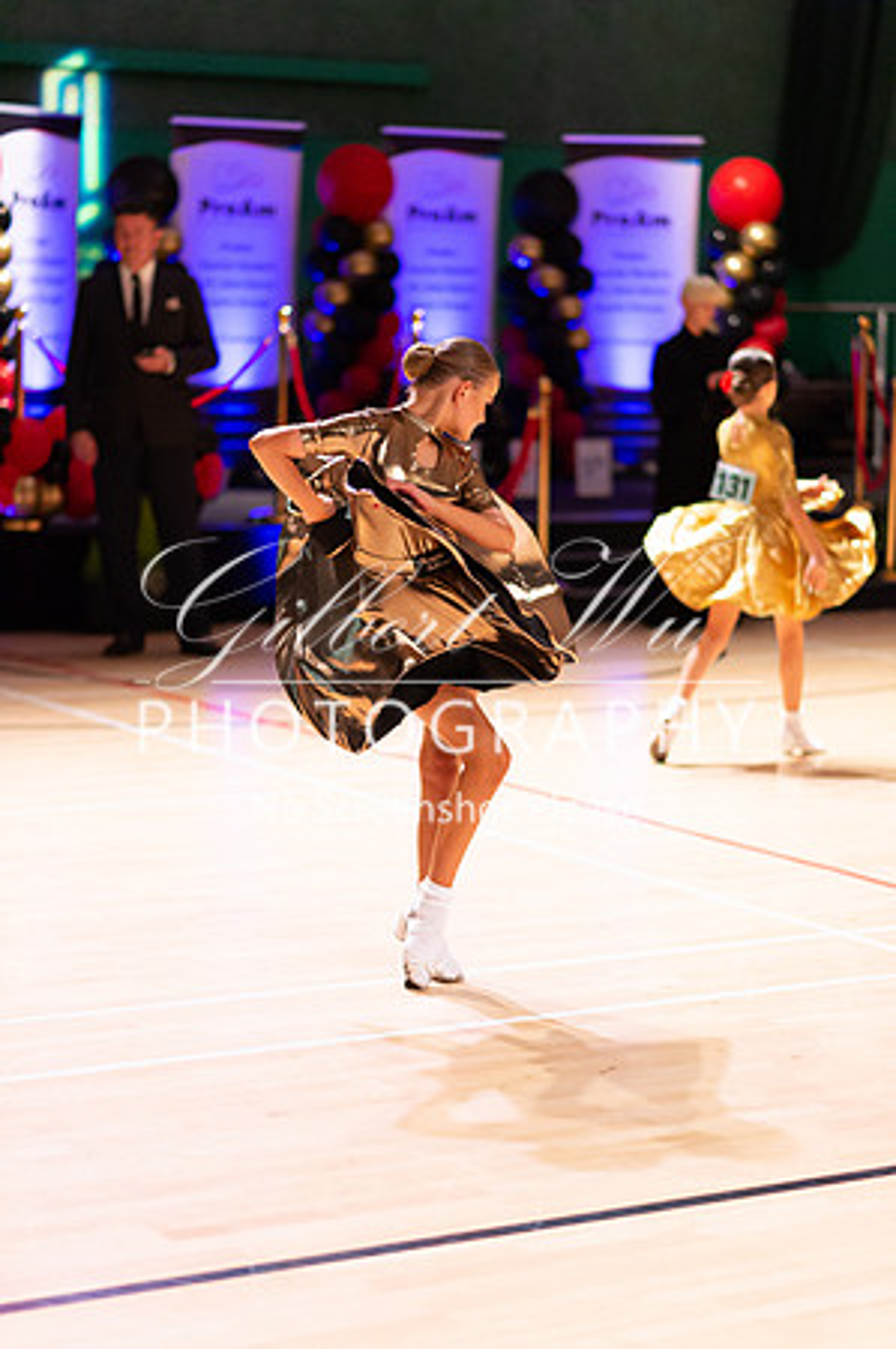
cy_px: 674
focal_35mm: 85
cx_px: 448
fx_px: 3180
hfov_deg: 16.0
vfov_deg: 23.9
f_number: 1.8
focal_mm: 85
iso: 2500
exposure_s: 1/1000
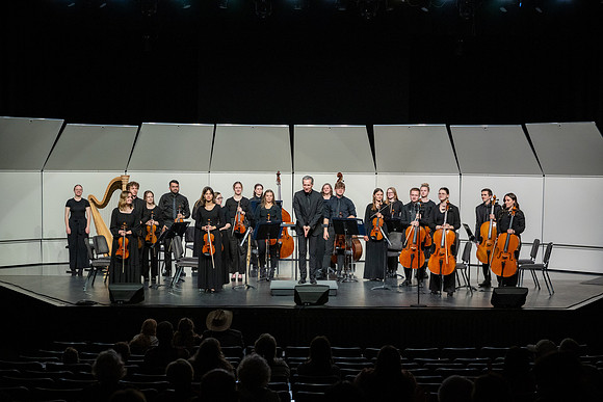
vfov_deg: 21.9
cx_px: 302
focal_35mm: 62
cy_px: 201
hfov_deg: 32.4
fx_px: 1039
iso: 2000
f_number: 4.5
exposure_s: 1/320
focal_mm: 62
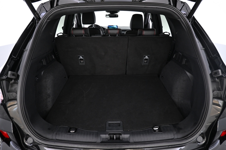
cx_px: 113
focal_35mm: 24
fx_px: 151
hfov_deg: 73.7
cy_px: 75
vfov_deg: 53.1
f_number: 3.5
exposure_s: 1/20
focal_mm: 16
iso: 1600
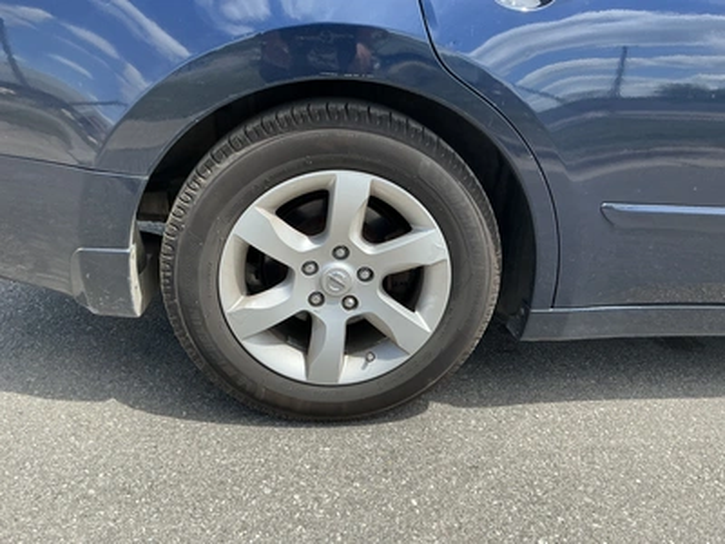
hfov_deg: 63.4
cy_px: 272
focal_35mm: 28
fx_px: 586
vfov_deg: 49.7
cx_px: 362
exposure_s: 1/749
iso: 25
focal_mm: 3
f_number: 1.8
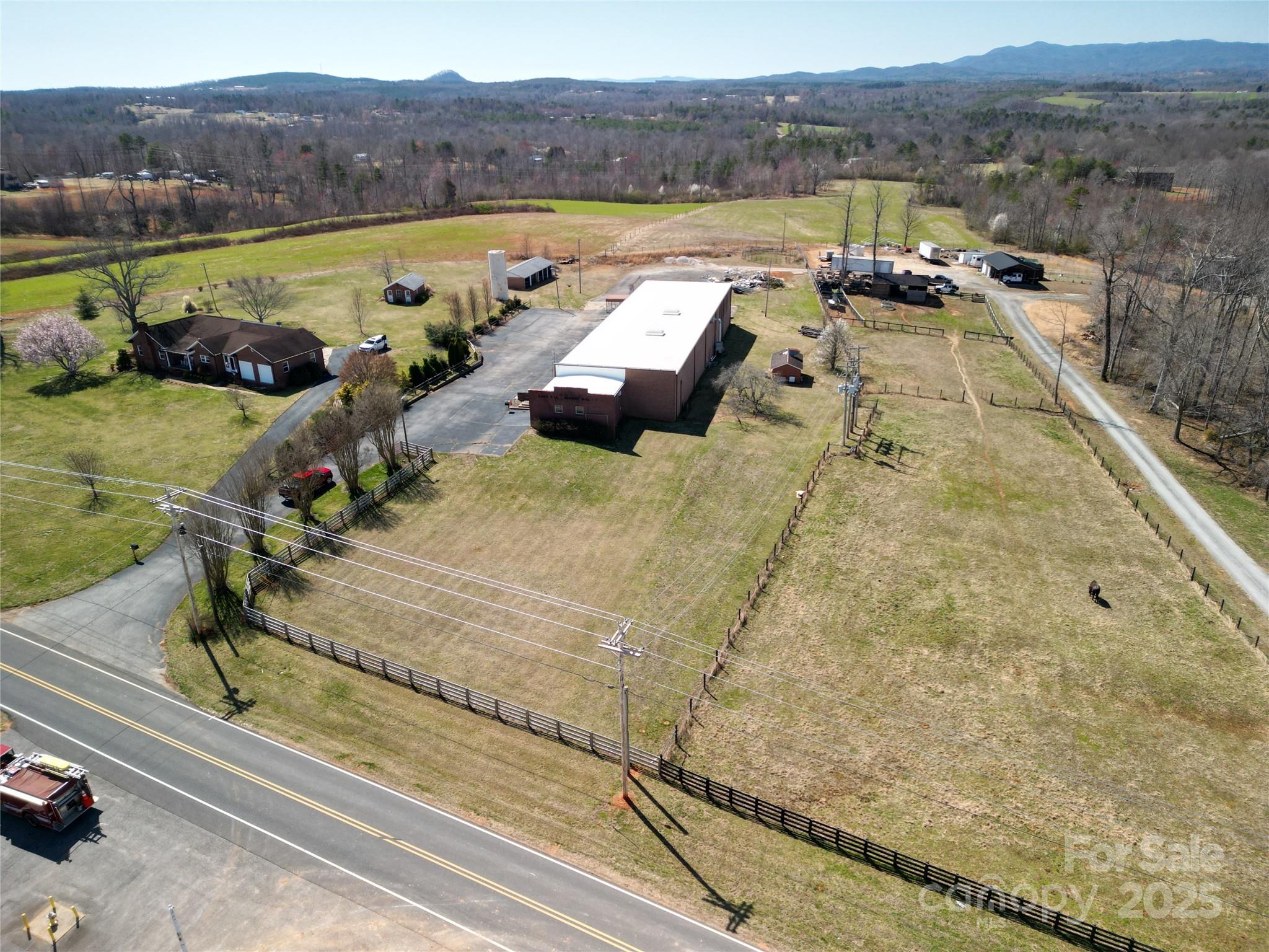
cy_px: 476
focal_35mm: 24
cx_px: 634
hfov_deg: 71.6
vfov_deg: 56.8
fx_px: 880
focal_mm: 6.72
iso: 200
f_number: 1.7
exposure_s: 1/640
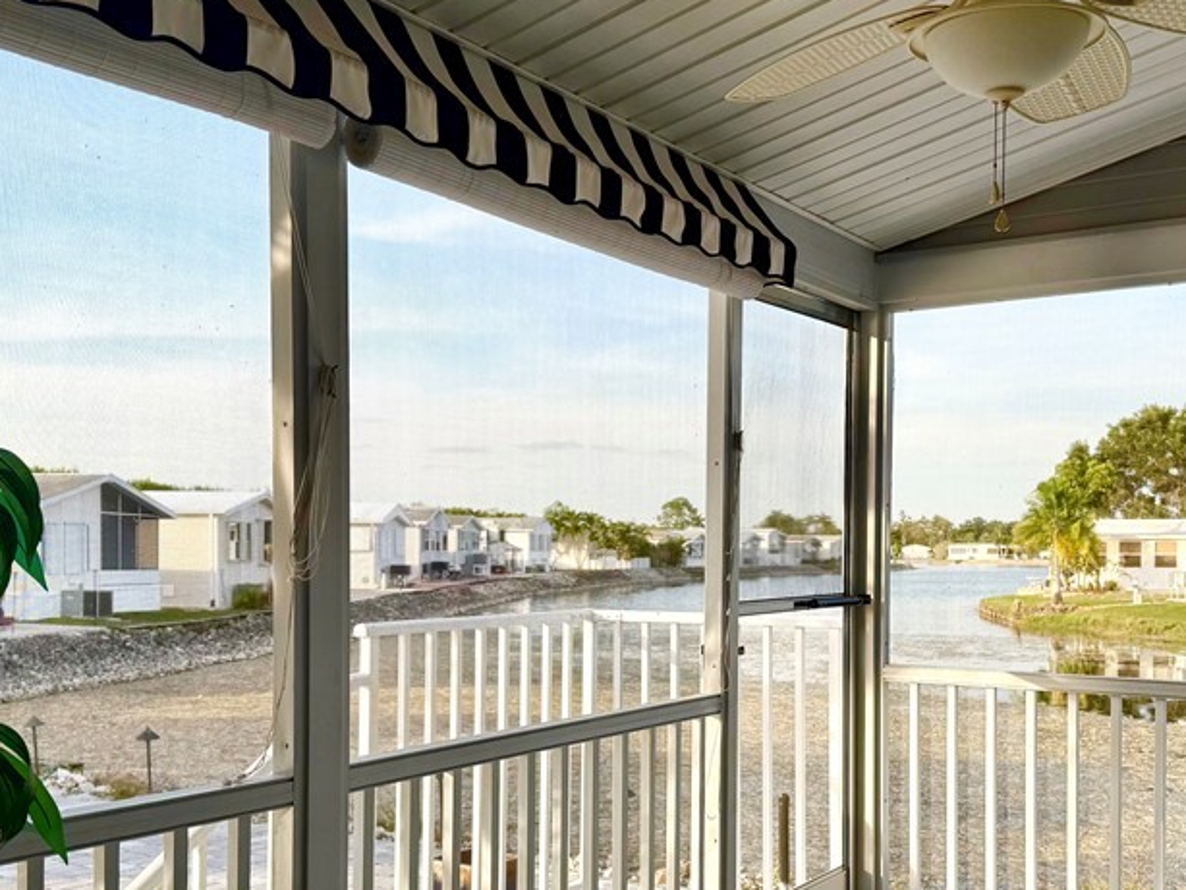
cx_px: 641
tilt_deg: -0.6
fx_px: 1371
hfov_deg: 46.7
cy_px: 575
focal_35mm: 40
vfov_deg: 35.7
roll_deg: -0.1
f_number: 1.78
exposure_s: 1/1046
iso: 80
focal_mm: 6.76
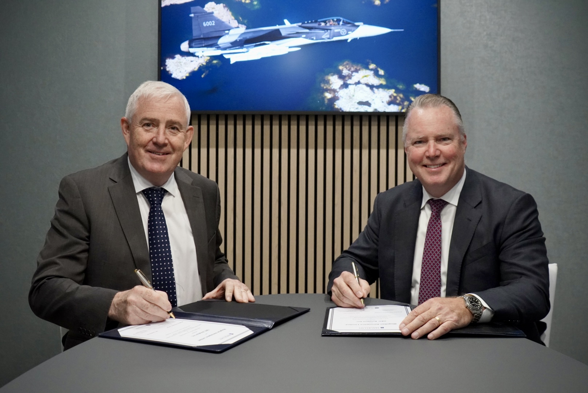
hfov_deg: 46.4
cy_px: 196
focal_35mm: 42
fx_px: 686
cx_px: 294
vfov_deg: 31.9
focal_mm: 28
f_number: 4
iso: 3200
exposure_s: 1/160
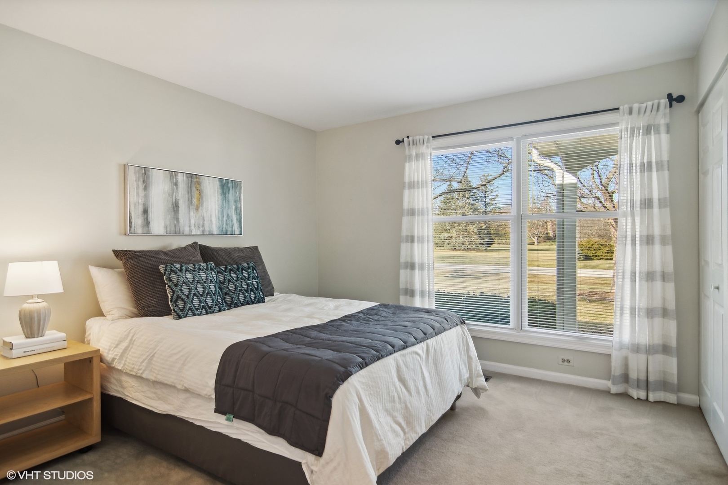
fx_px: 364
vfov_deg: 67.4
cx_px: 364
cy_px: 242
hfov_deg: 90.0
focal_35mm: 18
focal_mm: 12
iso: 200
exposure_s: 1/20
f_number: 8
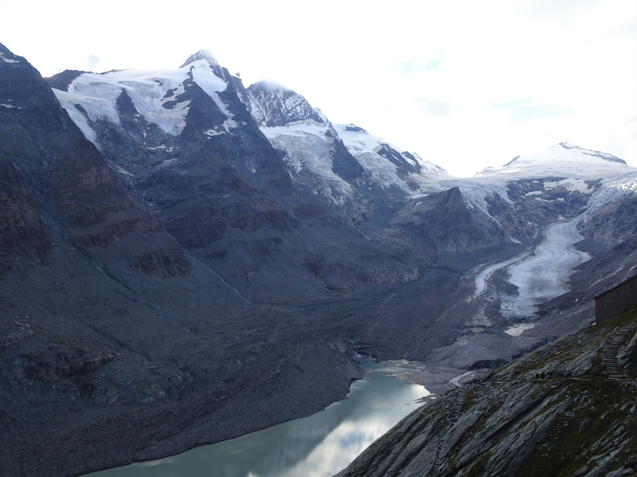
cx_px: 318
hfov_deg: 61.7
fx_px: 534
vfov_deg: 48.2
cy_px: 238
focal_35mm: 29
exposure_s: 1/250
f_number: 3.5
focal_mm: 4.92
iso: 80
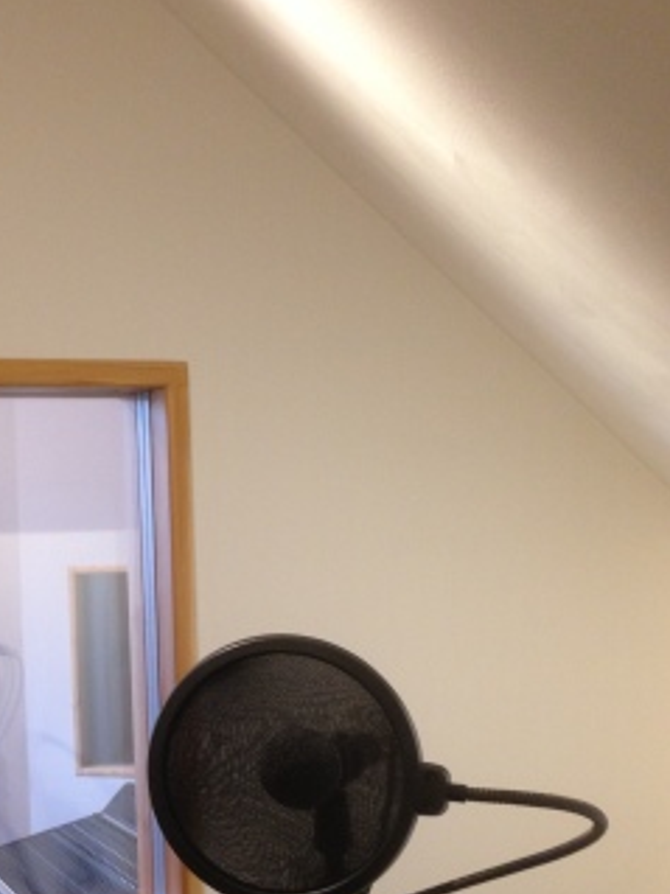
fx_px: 1369
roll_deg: +1.6
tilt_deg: -1.6
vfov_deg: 35.7
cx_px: 137
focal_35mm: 53
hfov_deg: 27.0
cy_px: 617
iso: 125
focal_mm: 4.12
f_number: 2.4
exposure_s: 1/20
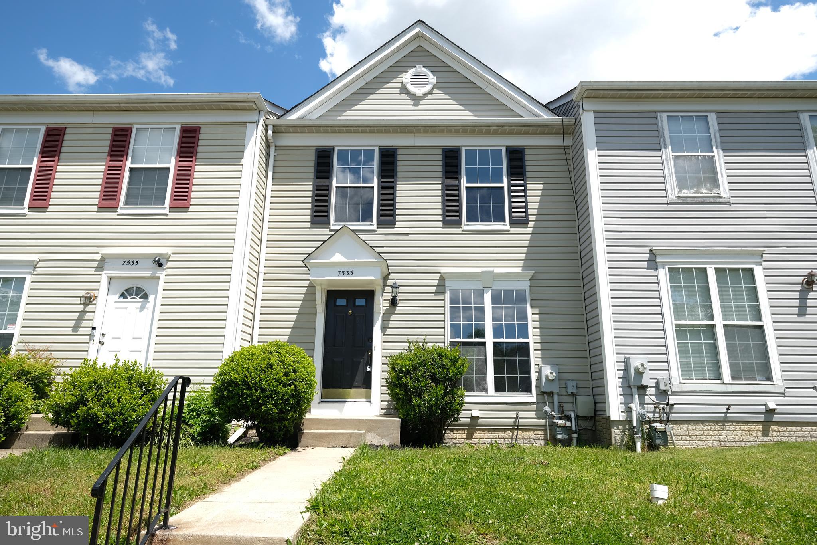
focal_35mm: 21
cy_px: 272
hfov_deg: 81.2
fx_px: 477
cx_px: 408
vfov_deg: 59.5
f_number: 4.5
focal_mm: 13.8
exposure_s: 1/480
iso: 100
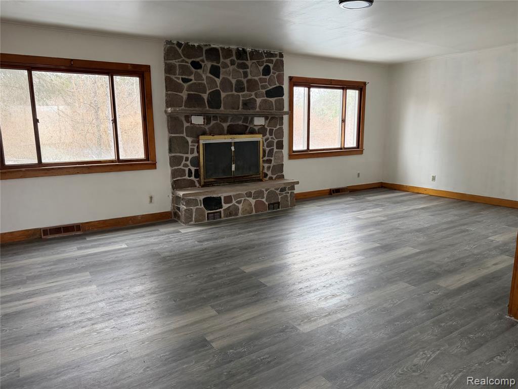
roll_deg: -1.3
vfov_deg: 56.8
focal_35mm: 24
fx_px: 359
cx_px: 259
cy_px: 194
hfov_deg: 71.6
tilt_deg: -5.9
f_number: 1.78
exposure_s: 1/112
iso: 200
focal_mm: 6.76
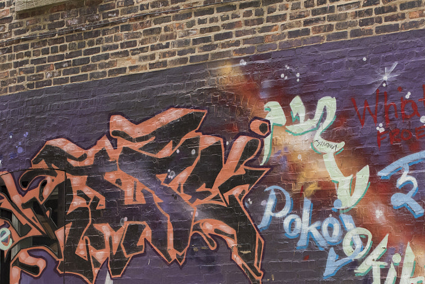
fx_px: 1323
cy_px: 317
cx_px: 212
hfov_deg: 18.3
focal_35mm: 112
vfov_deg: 12.0
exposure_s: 1/100
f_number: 8
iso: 640
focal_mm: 50
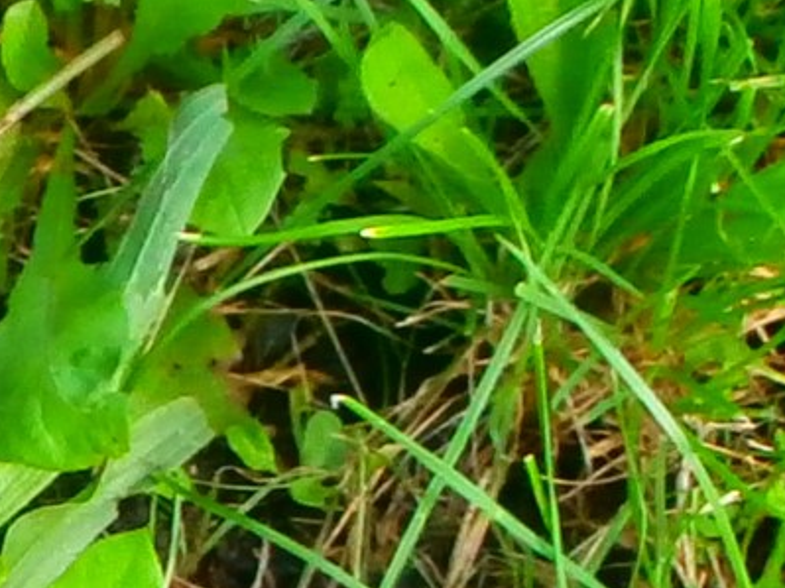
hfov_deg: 6.5
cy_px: 346
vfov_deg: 5.2
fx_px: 6461
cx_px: -1406
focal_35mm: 285
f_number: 3.9
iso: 100
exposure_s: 1/80
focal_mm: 6.67
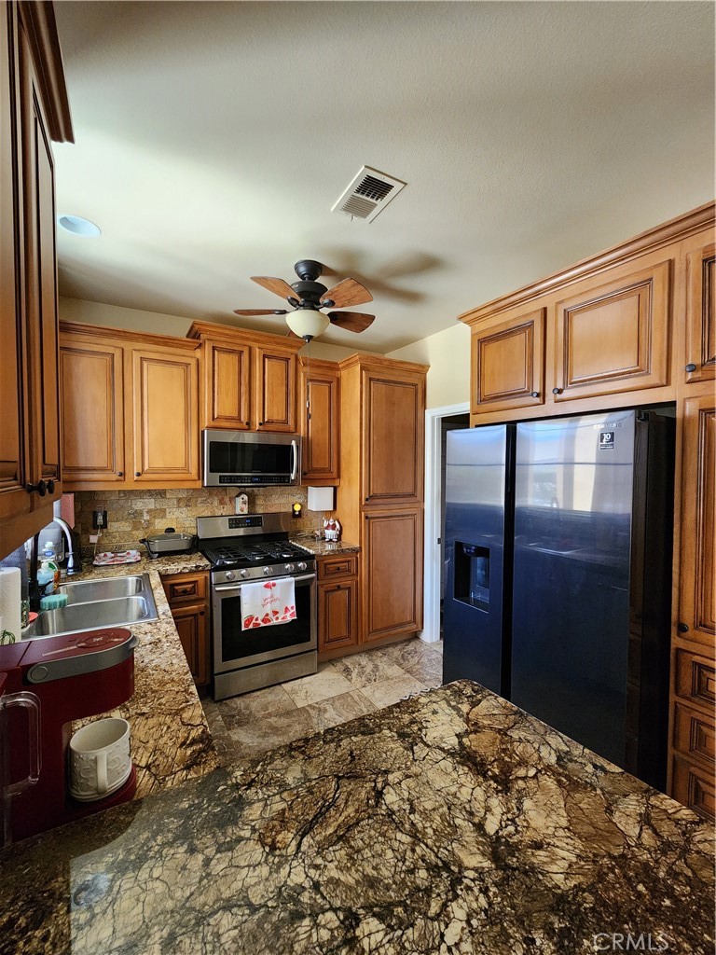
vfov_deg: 106.2
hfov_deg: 89.9
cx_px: 358
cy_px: 478
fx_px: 359
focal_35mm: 13
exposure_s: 1/60
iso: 320
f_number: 2.2
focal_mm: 2.2
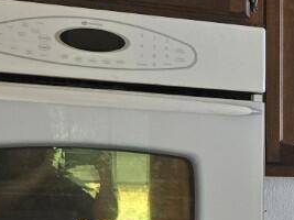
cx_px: 760
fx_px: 1053
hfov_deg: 12.0
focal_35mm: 124
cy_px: 266
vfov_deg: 11.7
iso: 160
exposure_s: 1/120
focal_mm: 6.3
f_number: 1.7
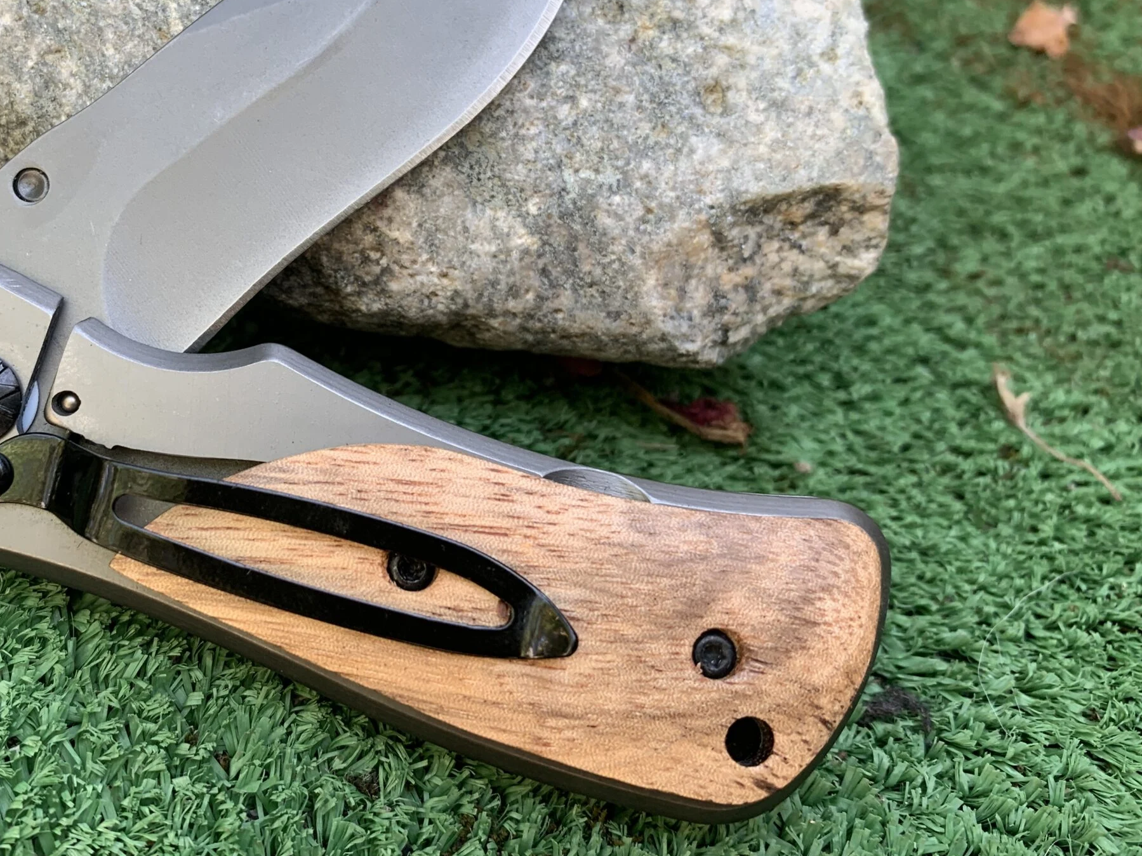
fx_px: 1221
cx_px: 330
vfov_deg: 38.3
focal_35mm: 37
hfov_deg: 48.8
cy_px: 301
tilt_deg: -45.6
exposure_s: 1/121
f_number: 1.8
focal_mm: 4.25
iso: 50
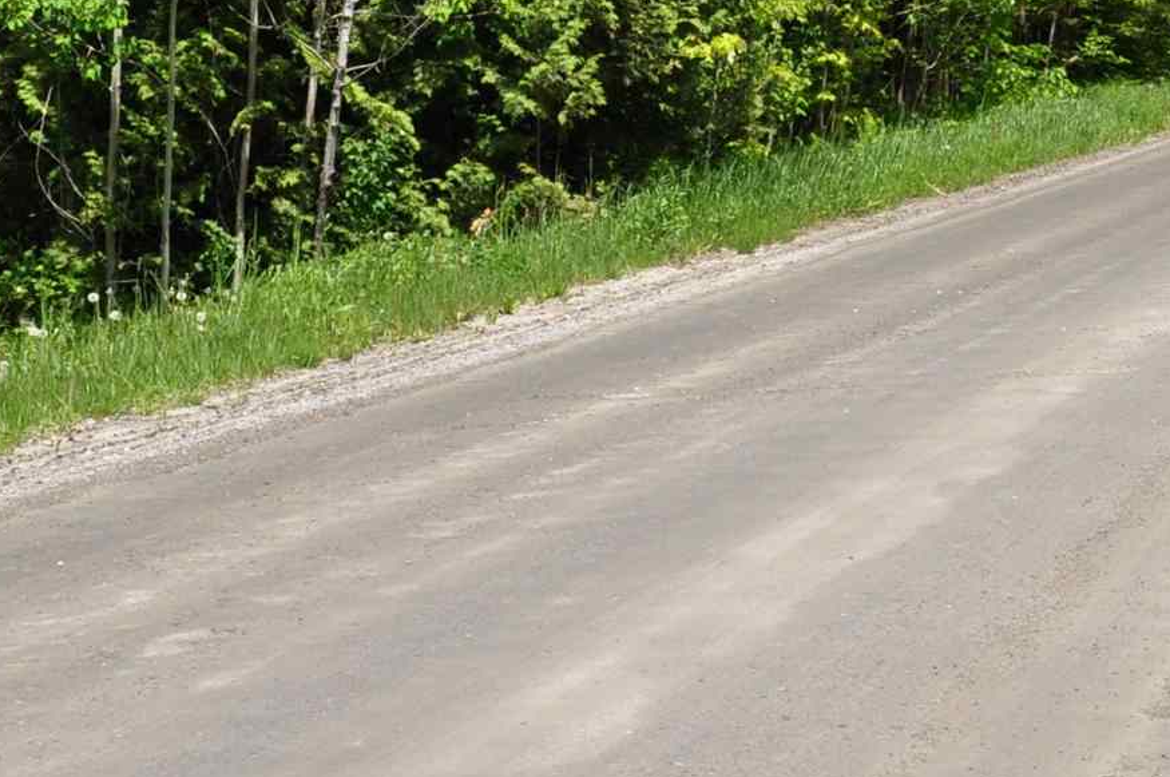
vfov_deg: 9.9
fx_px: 4447
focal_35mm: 137
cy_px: -76
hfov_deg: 15.0
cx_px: 755
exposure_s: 1/400
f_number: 10
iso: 400
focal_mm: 26
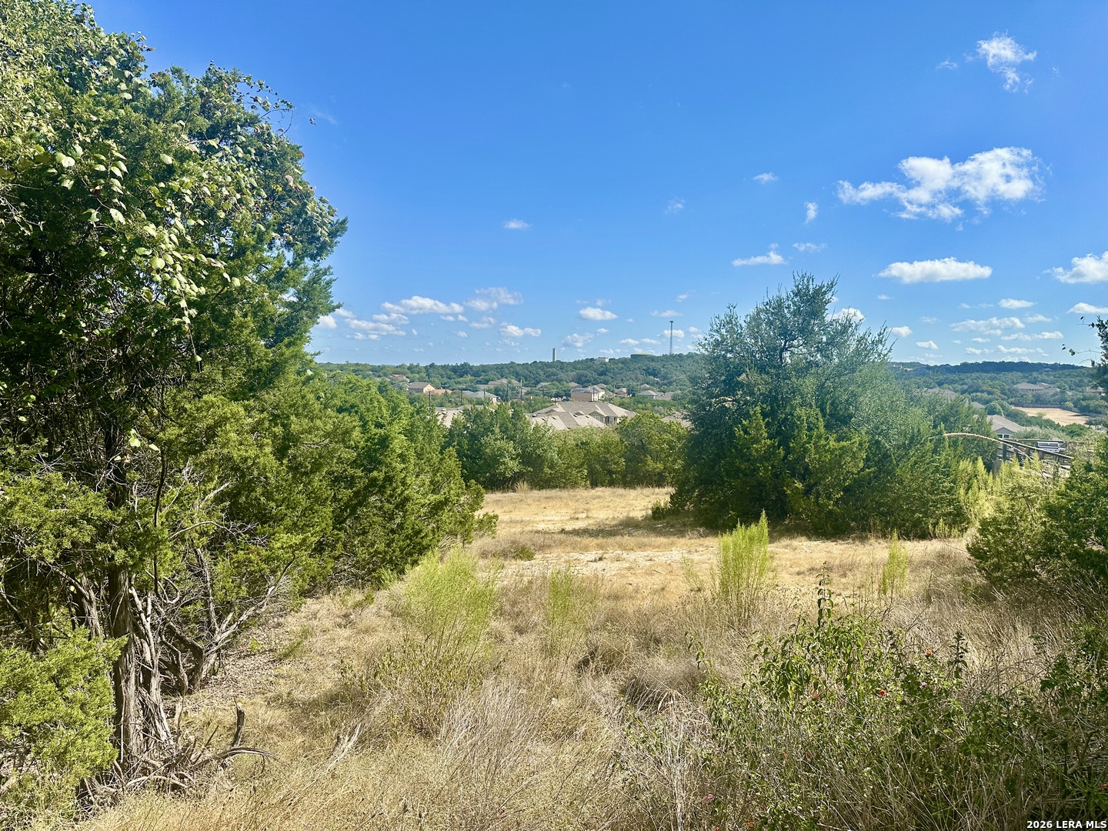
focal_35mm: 24
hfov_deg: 71.6
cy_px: 416
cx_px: 554
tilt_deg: -3.5
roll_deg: -1.3
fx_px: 768
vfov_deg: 56.8
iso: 80
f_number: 1.78
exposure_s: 1/5000
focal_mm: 6.86
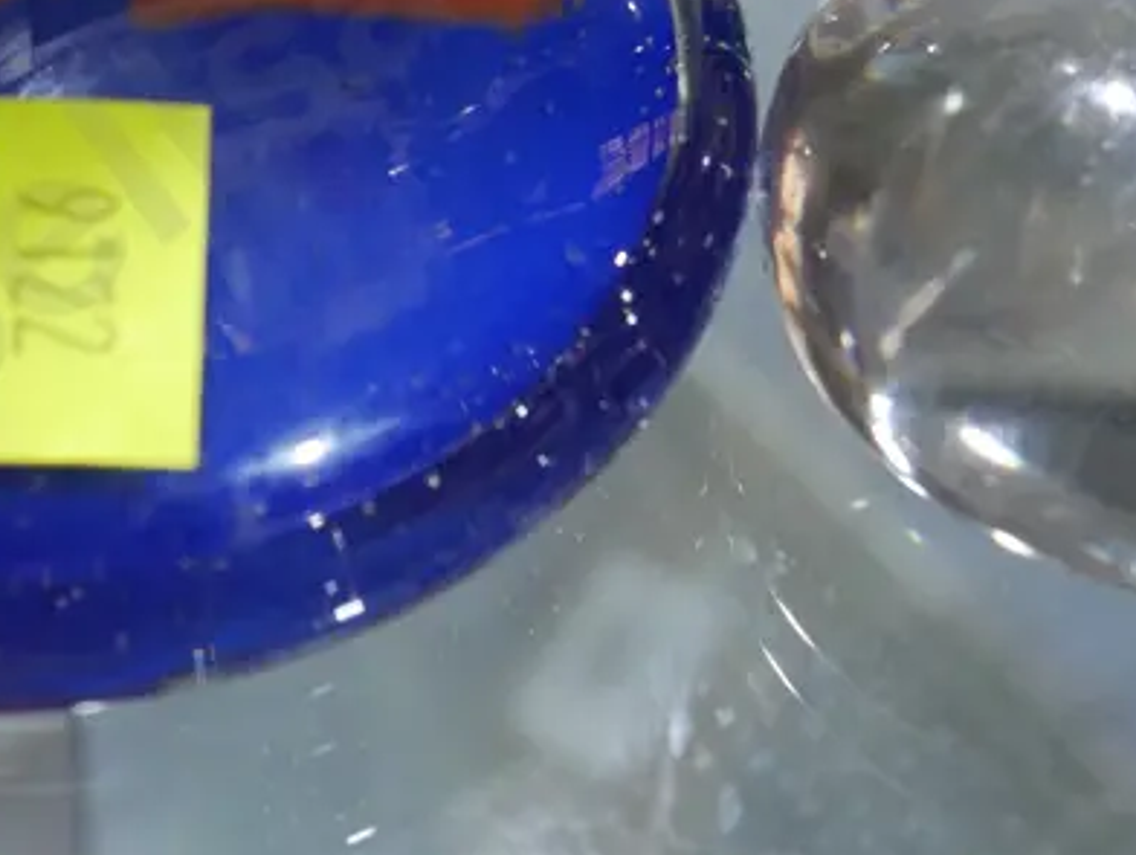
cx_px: 516
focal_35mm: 94
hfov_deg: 20.8
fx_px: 3089
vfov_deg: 15.3
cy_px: -103
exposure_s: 1/60
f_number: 4
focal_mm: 18
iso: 640
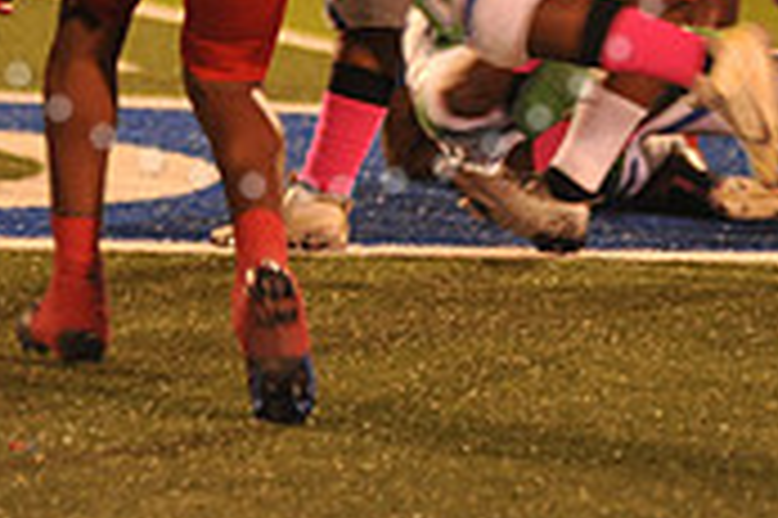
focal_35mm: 669
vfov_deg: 2.0
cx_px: 306
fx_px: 14444
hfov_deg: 3.1
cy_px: -234
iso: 2000
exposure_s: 1/200
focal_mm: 200
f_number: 2.8
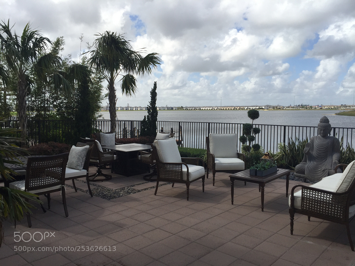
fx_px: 297
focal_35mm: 29
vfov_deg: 48.2
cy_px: 133
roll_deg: +1.9
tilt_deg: -1.8
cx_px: 178
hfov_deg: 61.7
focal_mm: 4.15
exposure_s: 1/2475
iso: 32
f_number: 2.2
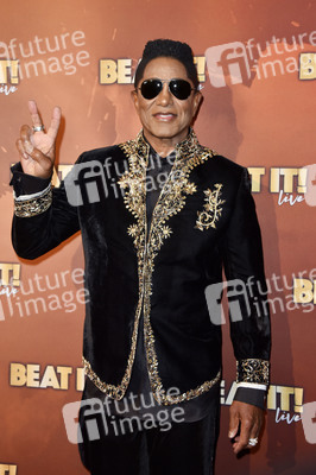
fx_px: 765
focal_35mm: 58
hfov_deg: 23.3
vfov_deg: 34.5
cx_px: 158
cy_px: 238
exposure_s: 1/160
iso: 400
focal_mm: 58
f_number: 5.6
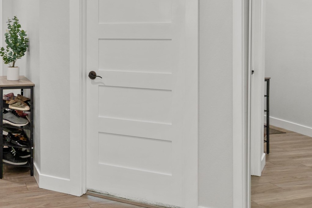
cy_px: 26
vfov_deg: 27.2
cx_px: 83
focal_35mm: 48
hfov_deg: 40.1
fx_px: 416
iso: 100
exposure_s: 1/2
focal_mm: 16
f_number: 8
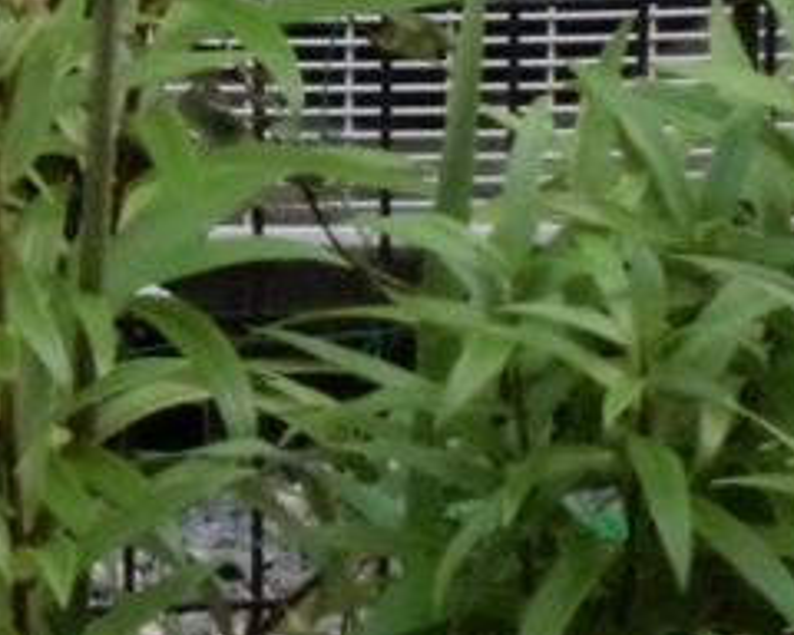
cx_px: 129
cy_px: 182
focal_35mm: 542
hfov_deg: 3.6
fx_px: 12737
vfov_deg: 2.9
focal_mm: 23.5
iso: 400
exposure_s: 1/60
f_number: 6.5
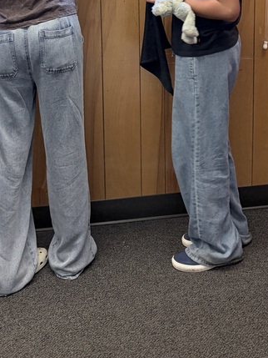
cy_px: 7
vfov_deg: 29.3
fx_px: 640
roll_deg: +1.4
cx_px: 159
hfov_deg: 23.6
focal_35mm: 62
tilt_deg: -10.7
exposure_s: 1/120
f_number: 1.6
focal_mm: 5.96
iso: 100
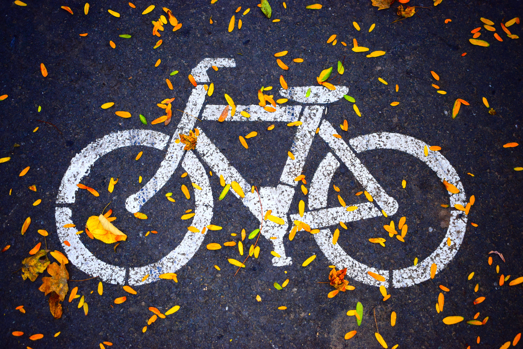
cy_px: 174
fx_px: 632
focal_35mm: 44
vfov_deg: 30.8
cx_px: 262
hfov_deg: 45.0
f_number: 5
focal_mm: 29
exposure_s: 1/100
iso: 800
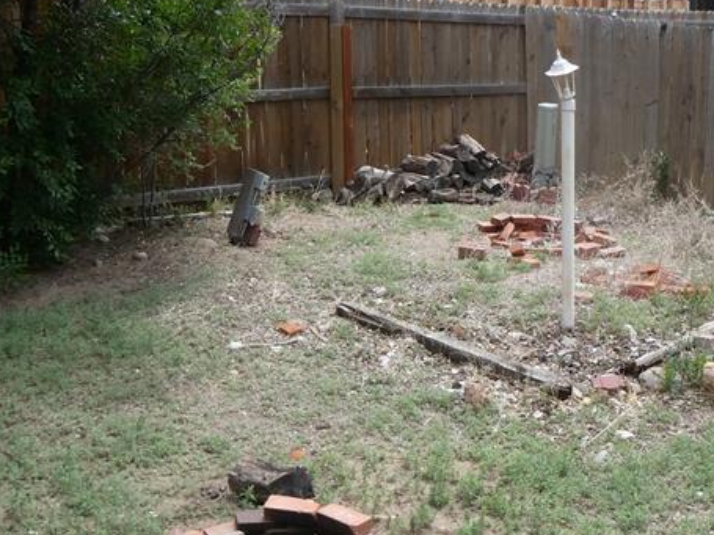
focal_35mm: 54
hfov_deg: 34.8
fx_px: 1114
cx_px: 538
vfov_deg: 26.9
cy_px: 352
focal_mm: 4.3
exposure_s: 1/400
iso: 80
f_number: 3.3
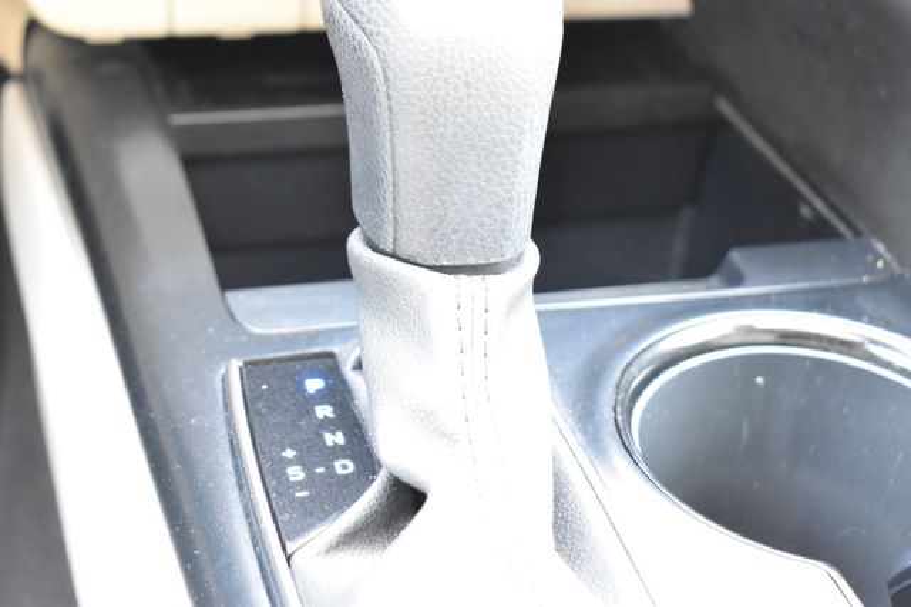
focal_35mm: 68
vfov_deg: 20.1
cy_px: 304
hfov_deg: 29.9
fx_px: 1707
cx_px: 456
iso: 3200
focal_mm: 45
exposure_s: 1/80
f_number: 5
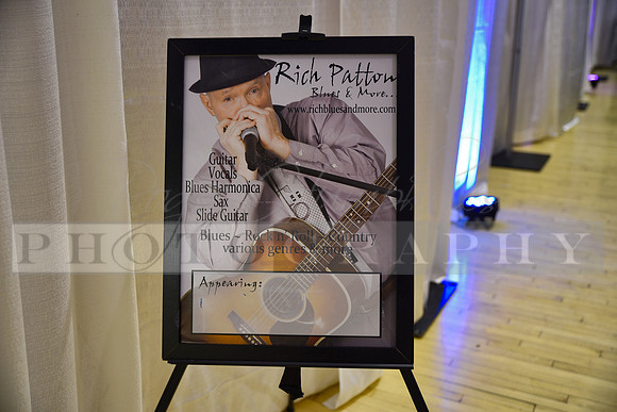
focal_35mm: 42
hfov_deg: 46.4
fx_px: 720
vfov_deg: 31.9
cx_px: 308
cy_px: 206
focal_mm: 42
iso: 200
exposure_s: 1/40
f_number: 2.8
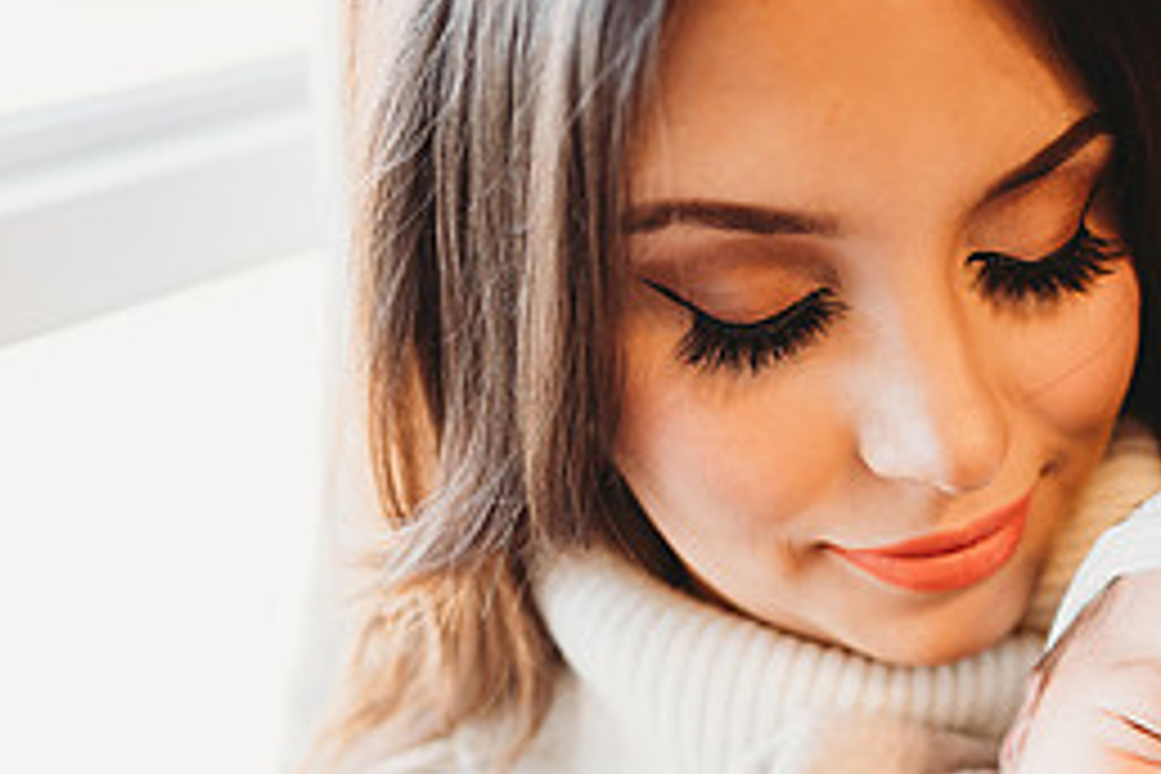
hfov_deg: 33.9
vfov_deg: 23.5
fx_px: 1741
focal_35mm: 54
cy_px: 853
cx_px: 1143
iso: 320
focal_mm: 24
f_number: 2
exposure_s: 1/200
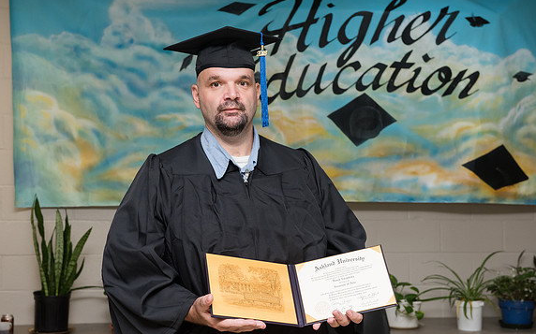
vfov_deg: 21.6
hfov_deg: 34.0
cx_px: 270
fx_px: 876
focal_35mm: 60
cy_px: 164
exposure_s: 1/160
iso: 1600
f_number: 7.1
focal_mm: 58
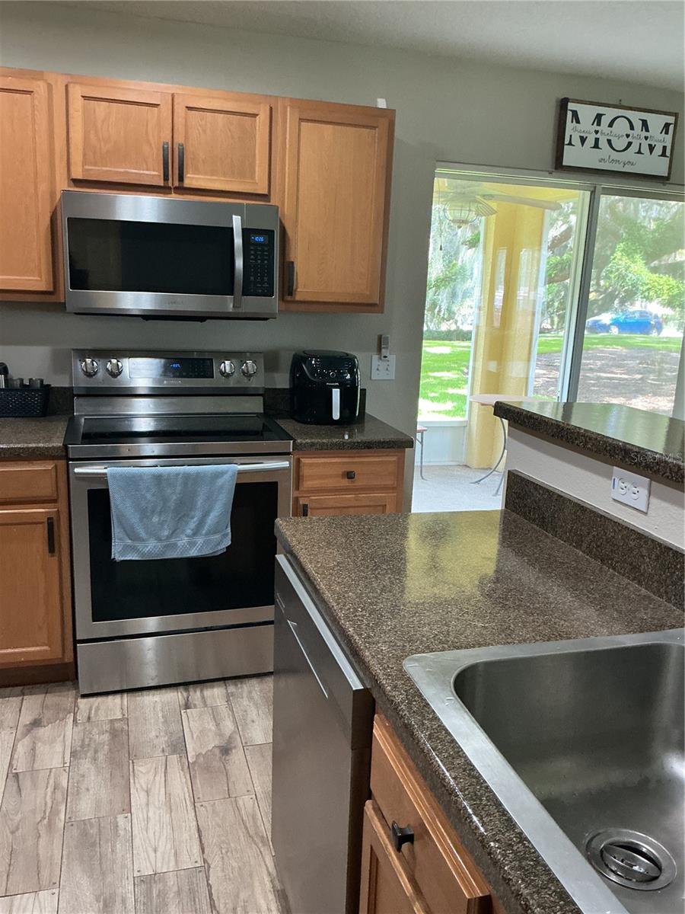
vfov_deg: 61.7
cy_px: 457
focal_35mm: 29
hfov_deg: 48.2
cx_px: 342
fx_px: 765
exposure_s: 1/60
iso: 250
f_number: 1.8
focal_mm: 3
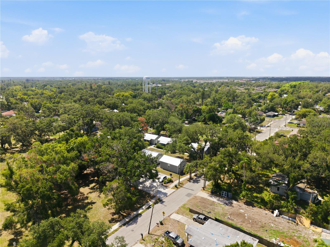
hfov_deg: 71.6
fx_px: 229
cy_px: 124
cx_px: 165
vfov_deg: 56.8
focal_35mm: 24
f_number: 1.8
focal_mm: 8.7
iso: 150
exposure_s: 1/160
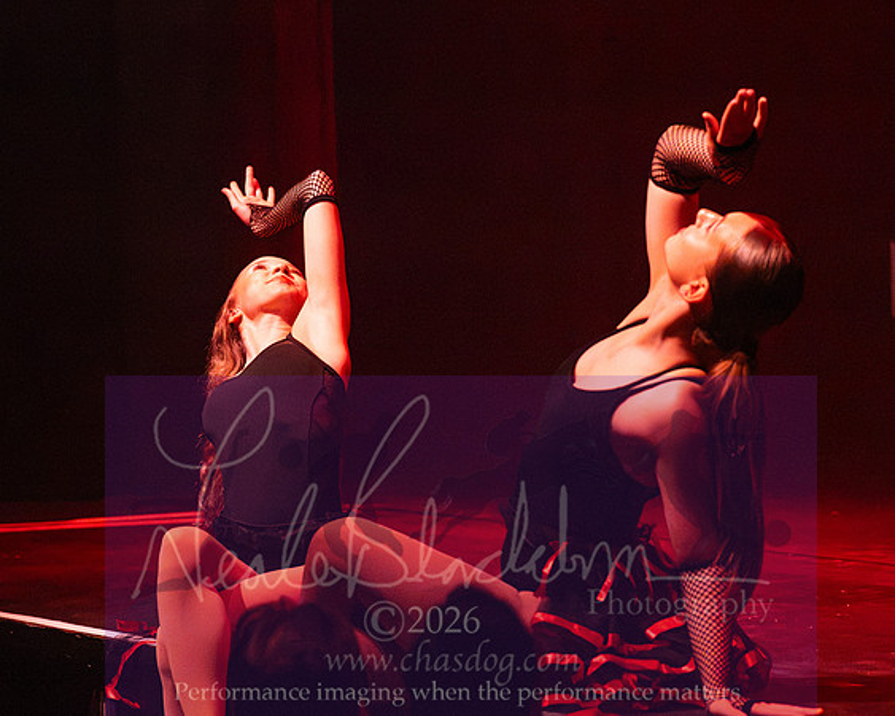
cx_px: 420
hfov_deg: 10.8
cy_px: 344
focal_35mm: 179
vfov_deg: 8.6
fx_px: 4743
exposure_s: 1/250
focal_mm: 102
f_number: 4
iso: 10000
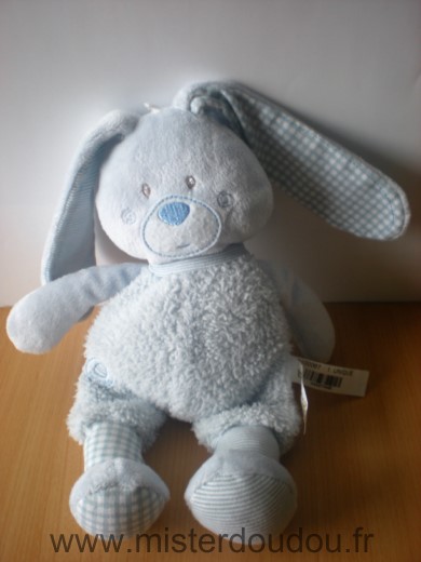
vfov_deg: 49.0
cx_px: 210
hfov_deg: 37.7
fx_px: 616
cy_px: 281
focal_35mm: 38
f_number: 3.1
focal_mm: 6.3
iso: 64
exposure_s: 1/19.4
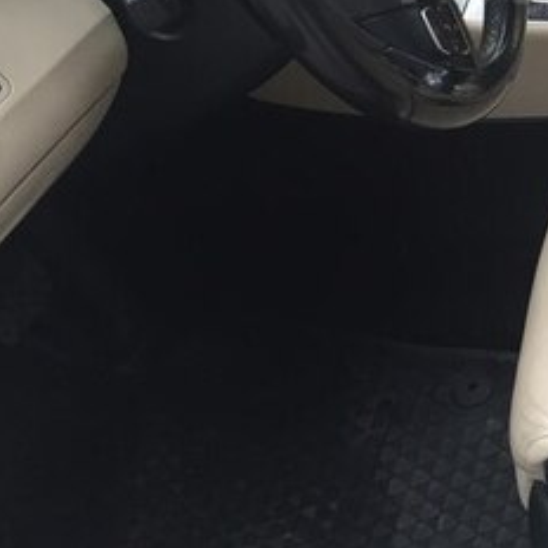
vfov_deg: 22.5
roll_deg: +7.7
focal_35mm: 73
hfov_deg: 22.2
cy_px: -32
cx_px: 624
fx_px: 1307
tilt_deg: -26.3
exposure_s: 1/33
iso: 80
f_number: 2.2
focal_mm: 4.15
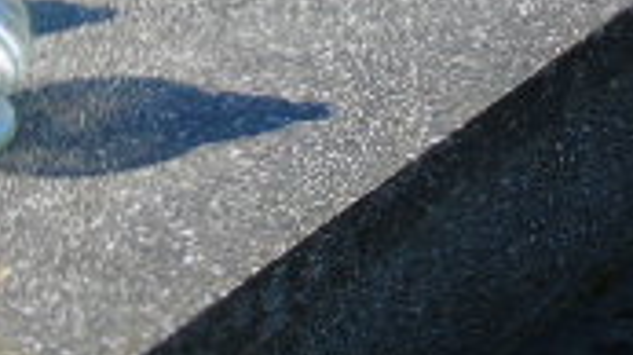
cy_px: -249
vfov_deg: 8.5
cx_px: 549
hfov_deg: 15.5
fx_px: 2298
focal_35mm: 137
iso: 80
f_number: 3.8
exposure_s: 1/250
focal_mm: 6.1
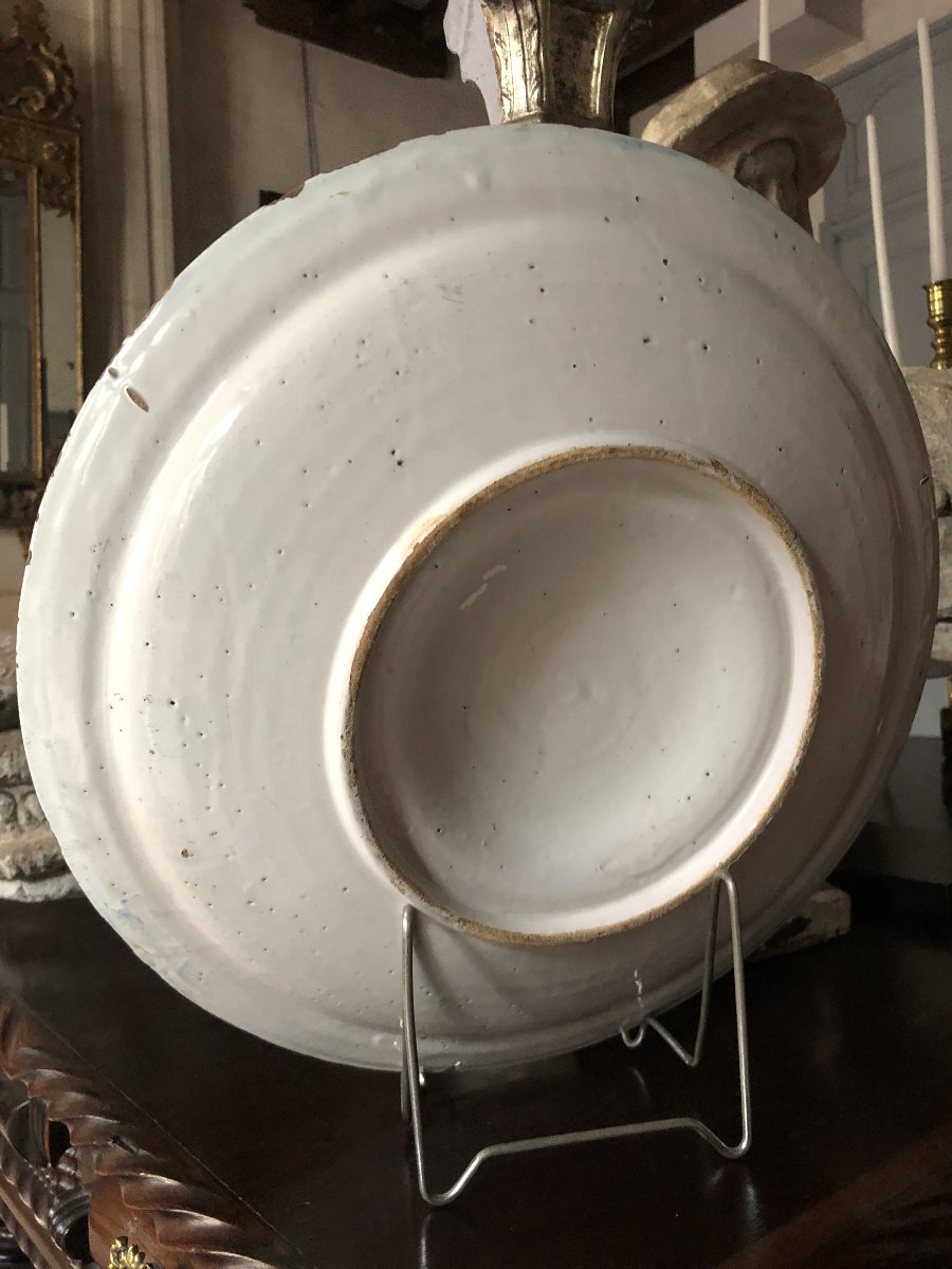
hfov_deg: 49.7
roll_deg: +2.4
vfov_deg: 63.4
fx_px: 1027
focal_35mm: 28
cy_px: 634
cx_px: 476
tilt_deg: +0.1
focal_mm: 4
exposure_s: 1/8
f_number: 1.8
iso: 100
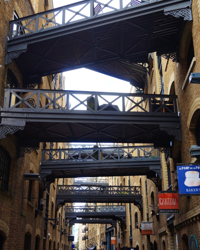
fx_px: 315
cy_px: 123
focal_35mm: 43
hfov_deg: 35.2
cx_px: 100
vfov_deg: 43.3
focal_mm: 25
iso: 100
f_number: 5
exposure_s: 1/60
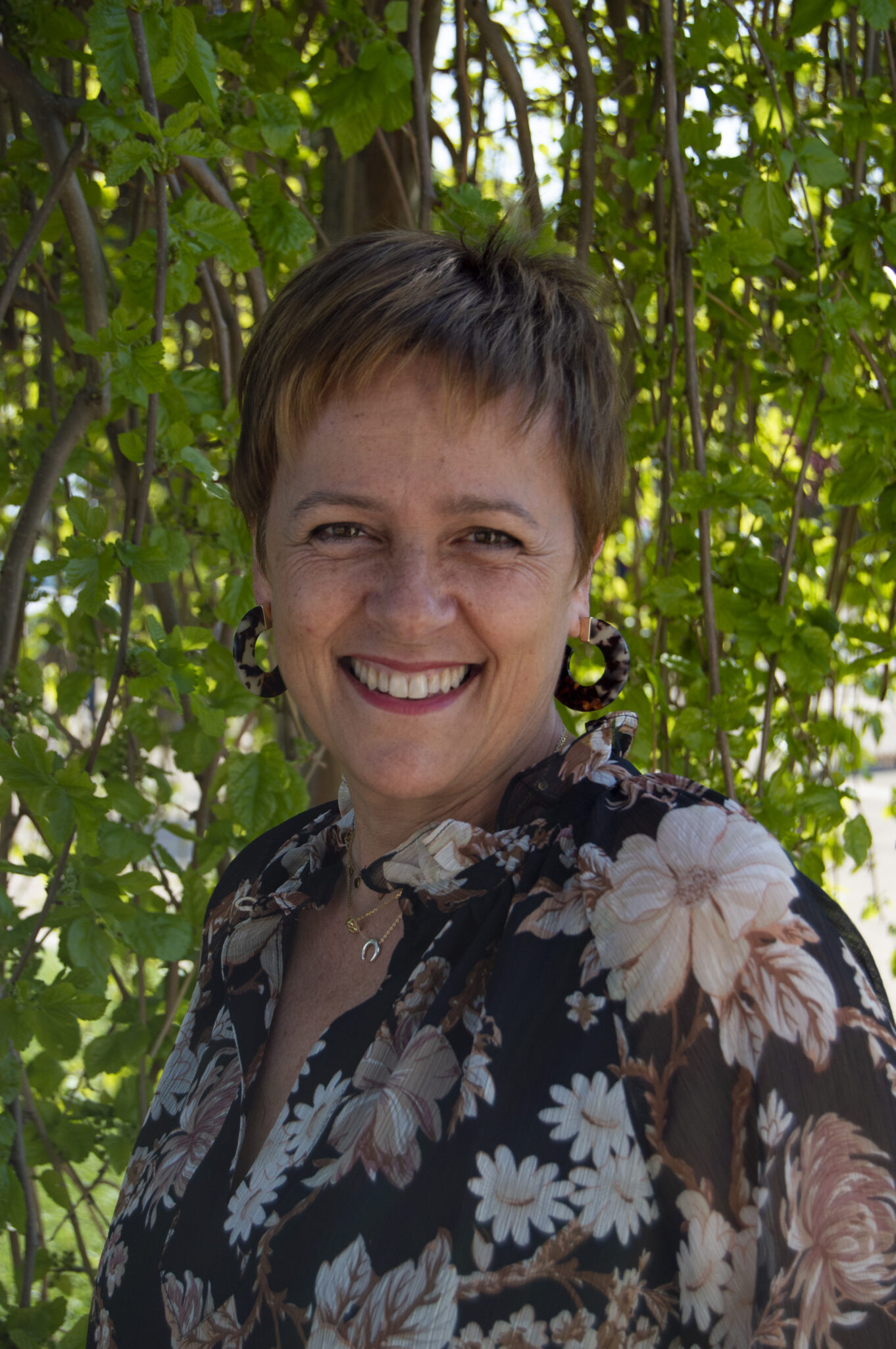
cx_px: 448
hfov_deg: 19.7
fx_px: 2580
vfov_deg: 29.3
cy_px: 674
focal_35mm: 69
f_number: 6.3
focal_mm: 46
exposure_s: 1/640
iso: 200
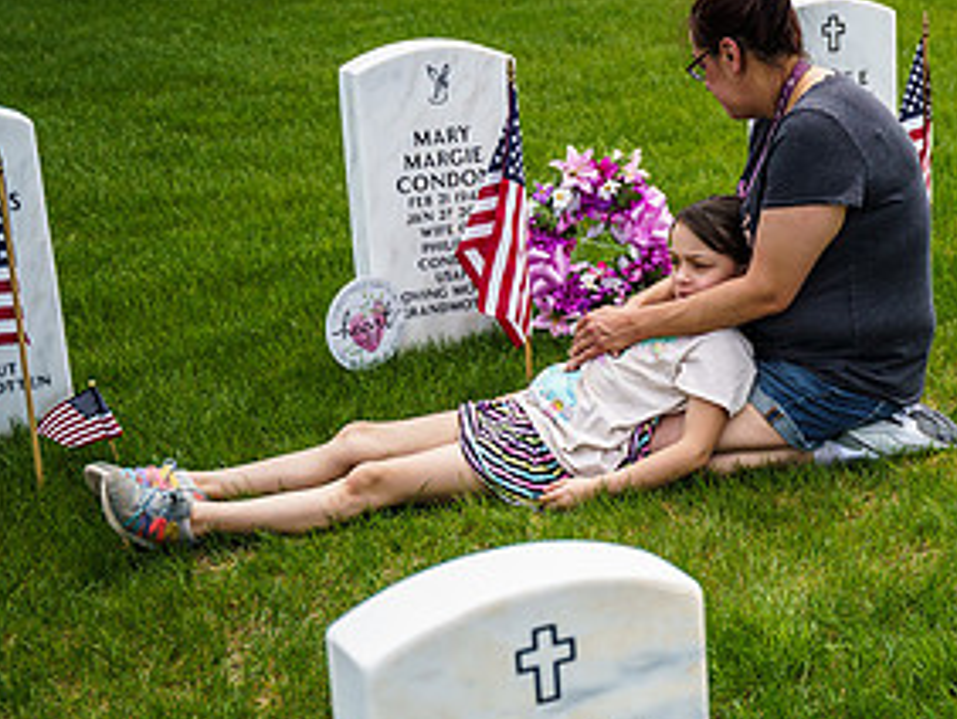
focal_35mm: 79
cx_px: 988
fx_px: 2186
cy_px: 480
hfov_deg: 23.5
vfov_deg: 18.6
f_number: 2.8
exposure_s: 1/2500
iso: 200
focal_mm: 37
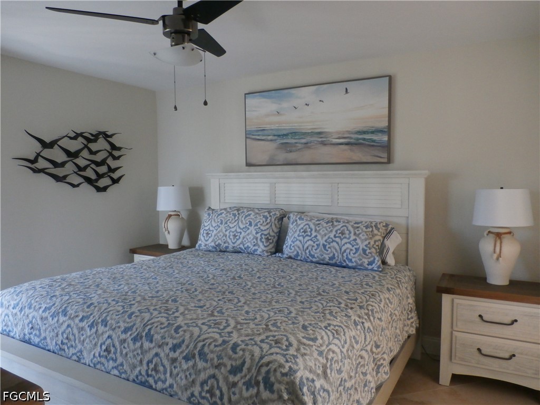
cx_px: 270
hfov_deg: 69.4
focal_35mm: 25
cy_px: 202
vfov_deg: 54.9
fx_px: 390
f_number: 3
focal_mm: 4.5
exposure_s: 1/30
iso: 320
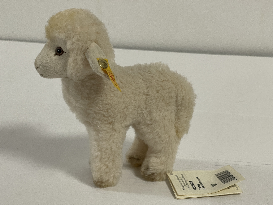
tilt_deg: -18.7
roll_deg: -1.9
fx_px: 505
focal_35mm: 64
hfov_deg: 30.3
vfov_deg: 22.9
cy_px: 102
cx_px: 136
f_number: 2.2
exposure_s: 1/50
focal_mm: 7.5
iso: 125
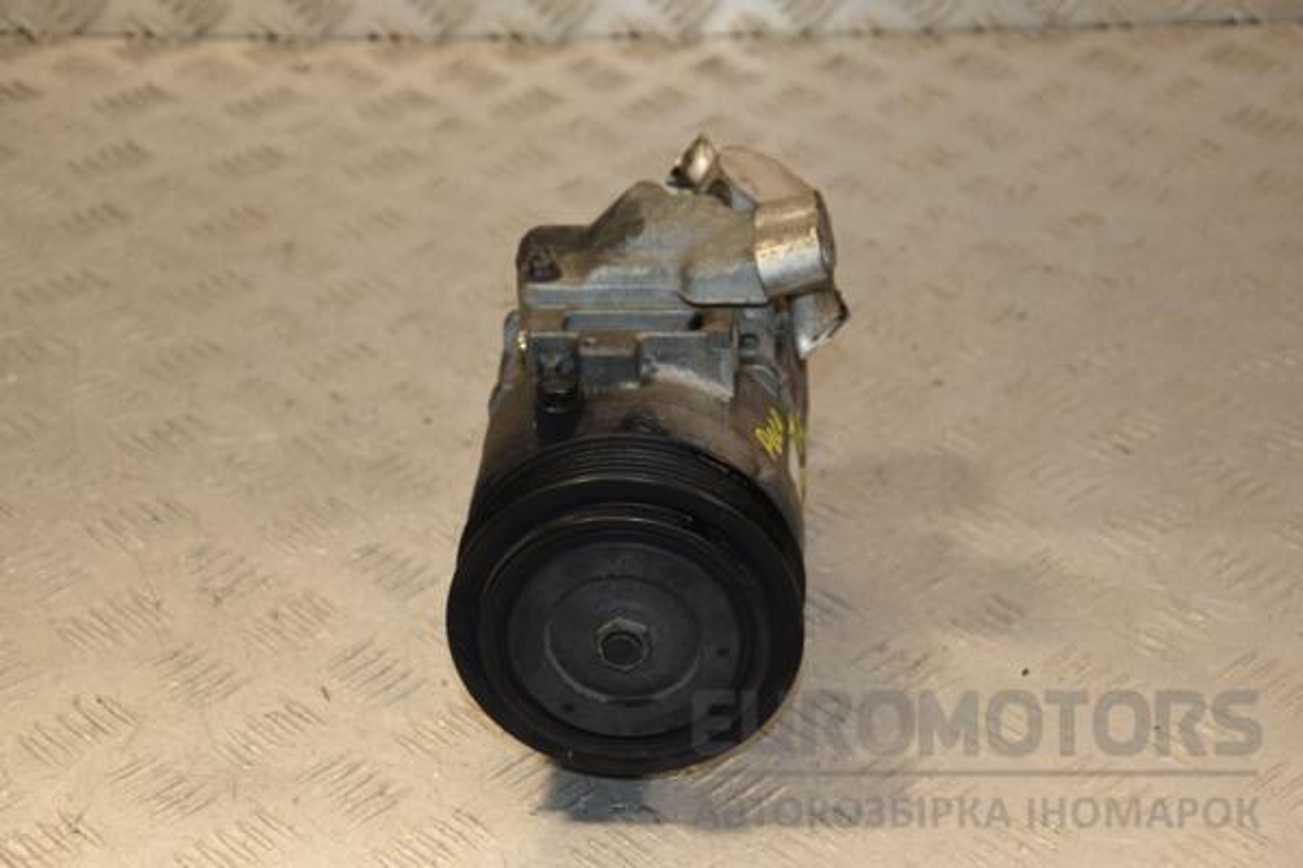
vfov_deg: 17.5
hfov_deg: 26.0
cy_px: 434
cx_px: 652
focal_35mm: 78
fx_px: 2823
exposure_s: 1/200
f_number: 5.6
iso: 800
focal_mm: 52
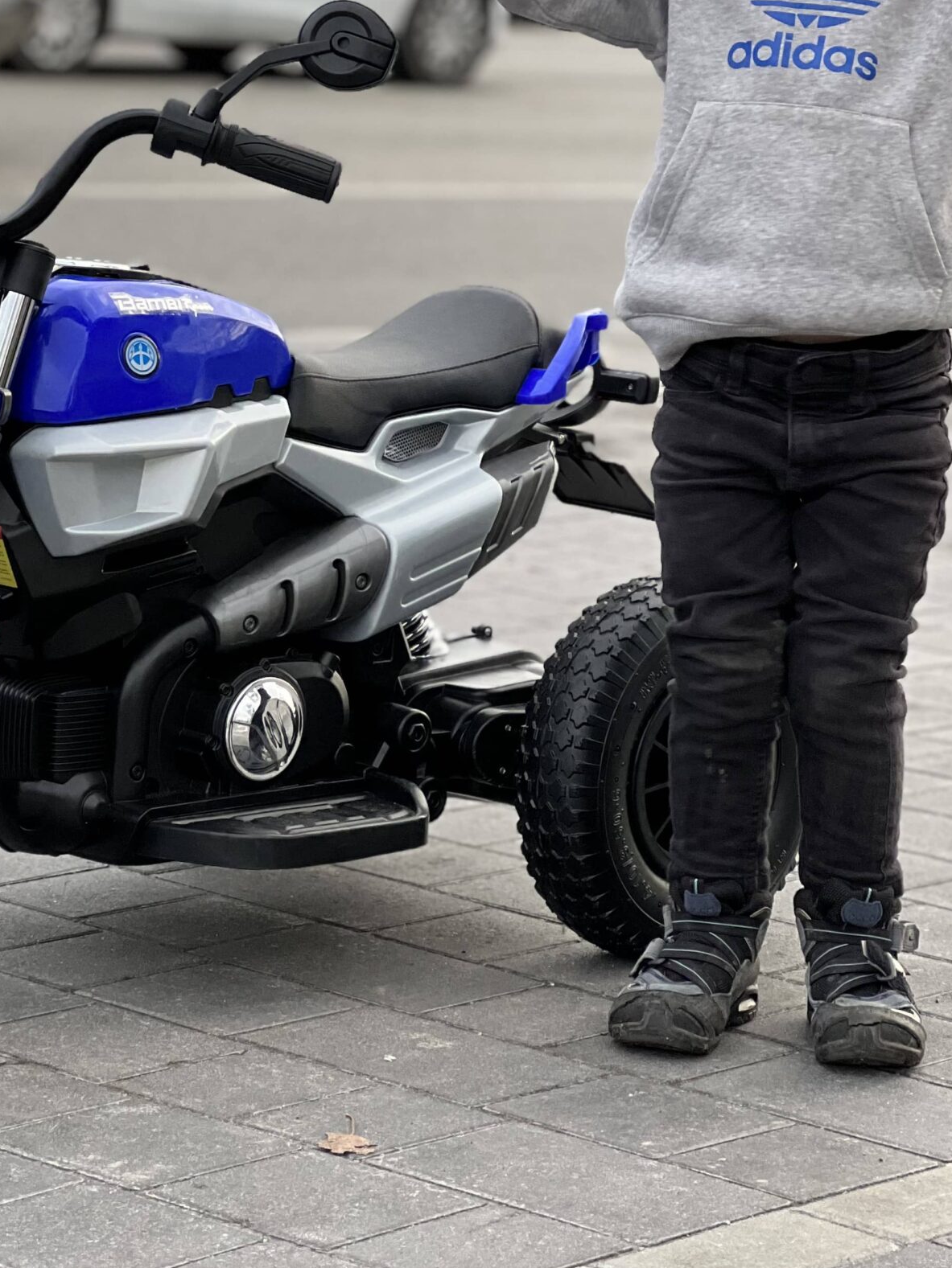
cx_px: 406
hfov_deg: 11.9
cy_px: 320
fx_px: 4583
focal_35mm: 125
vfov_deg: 15.7
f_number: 2.8
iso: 80
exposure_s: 1/121
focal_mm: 9
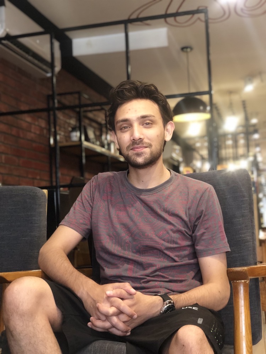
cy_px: 177
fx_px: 533
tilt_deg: +4.8
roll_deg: +2.7
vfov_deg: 36.8
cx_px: 133
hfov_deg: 28.0
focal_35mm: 52
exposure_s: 1/14
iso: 160
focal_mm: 6
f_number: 2.4
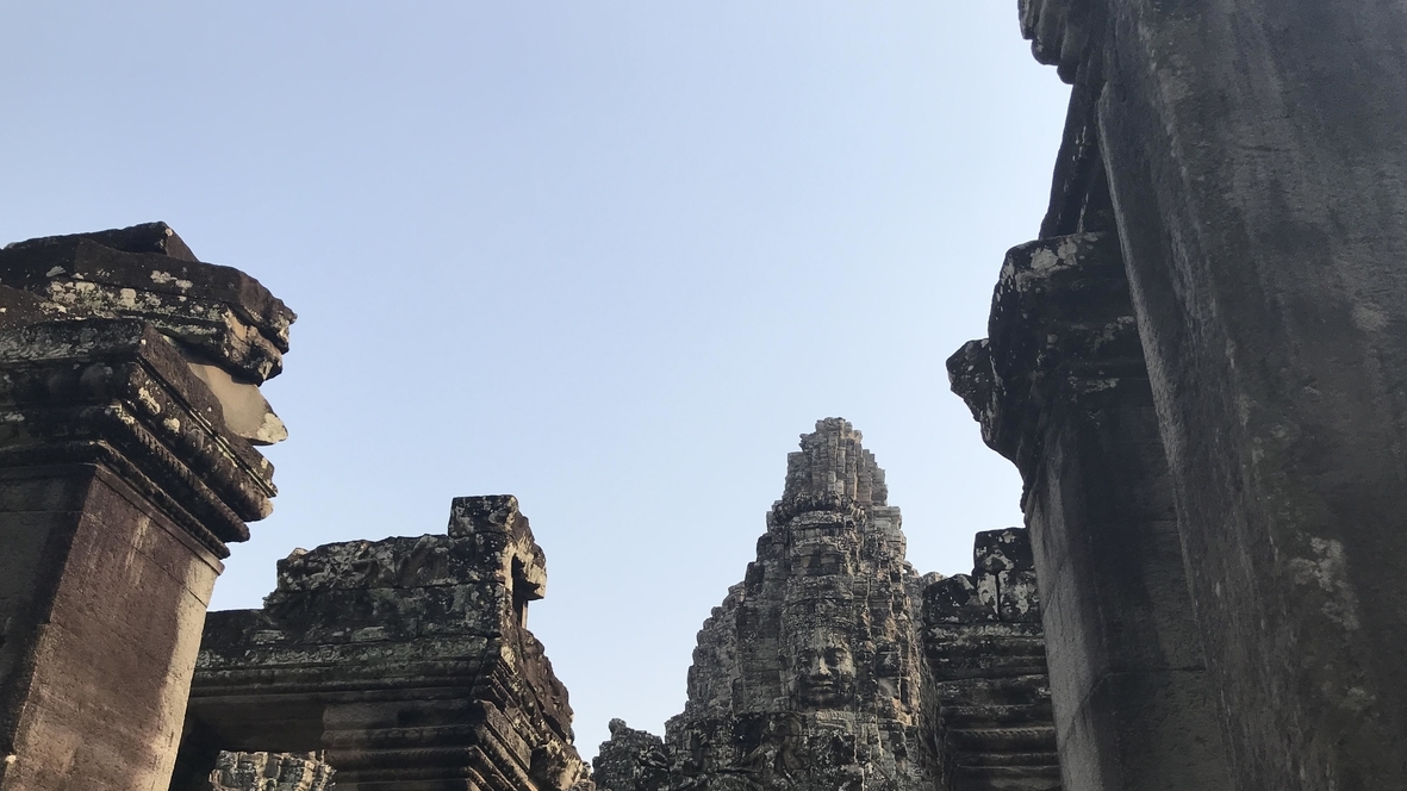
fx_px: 1156
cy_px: 519
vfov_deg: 37.4
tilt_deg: +28.0
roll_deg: -0.3
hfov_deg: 62.6
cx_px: 703
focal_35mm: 31
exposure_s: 1/2336
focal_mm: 3.99
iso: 20
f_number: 1.8
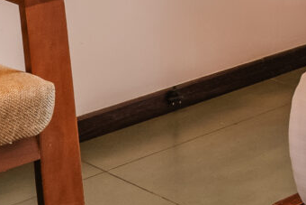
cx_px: 801
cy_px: -271
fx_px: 961
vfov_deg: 10.6
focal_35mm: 113
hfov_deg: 12.6
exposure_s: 1/60
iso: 250
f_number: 8
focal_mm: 15
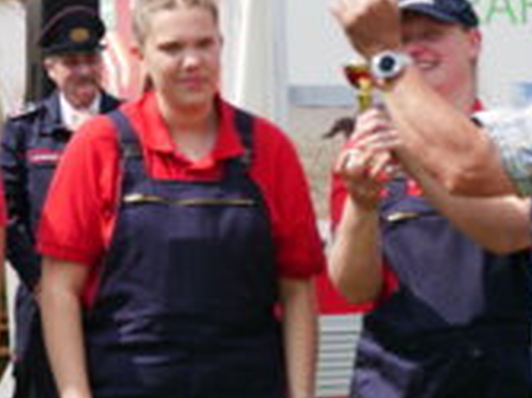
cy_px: 35
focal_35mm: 201
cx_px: 526
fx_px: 3087
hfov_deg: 9.8
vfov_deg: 7.4
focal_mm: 42
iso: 200
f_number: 8
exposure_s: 1/320
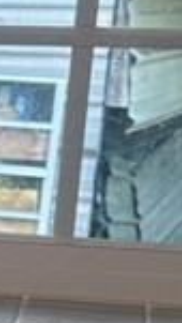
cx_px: -730
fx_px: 1784
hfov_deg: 4.8
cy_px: 402
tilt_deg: -12.2
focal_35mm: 208
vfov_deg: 10.2
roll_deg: -0.9
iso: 100
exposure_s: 1/120
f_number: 1.78
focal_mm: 6.76
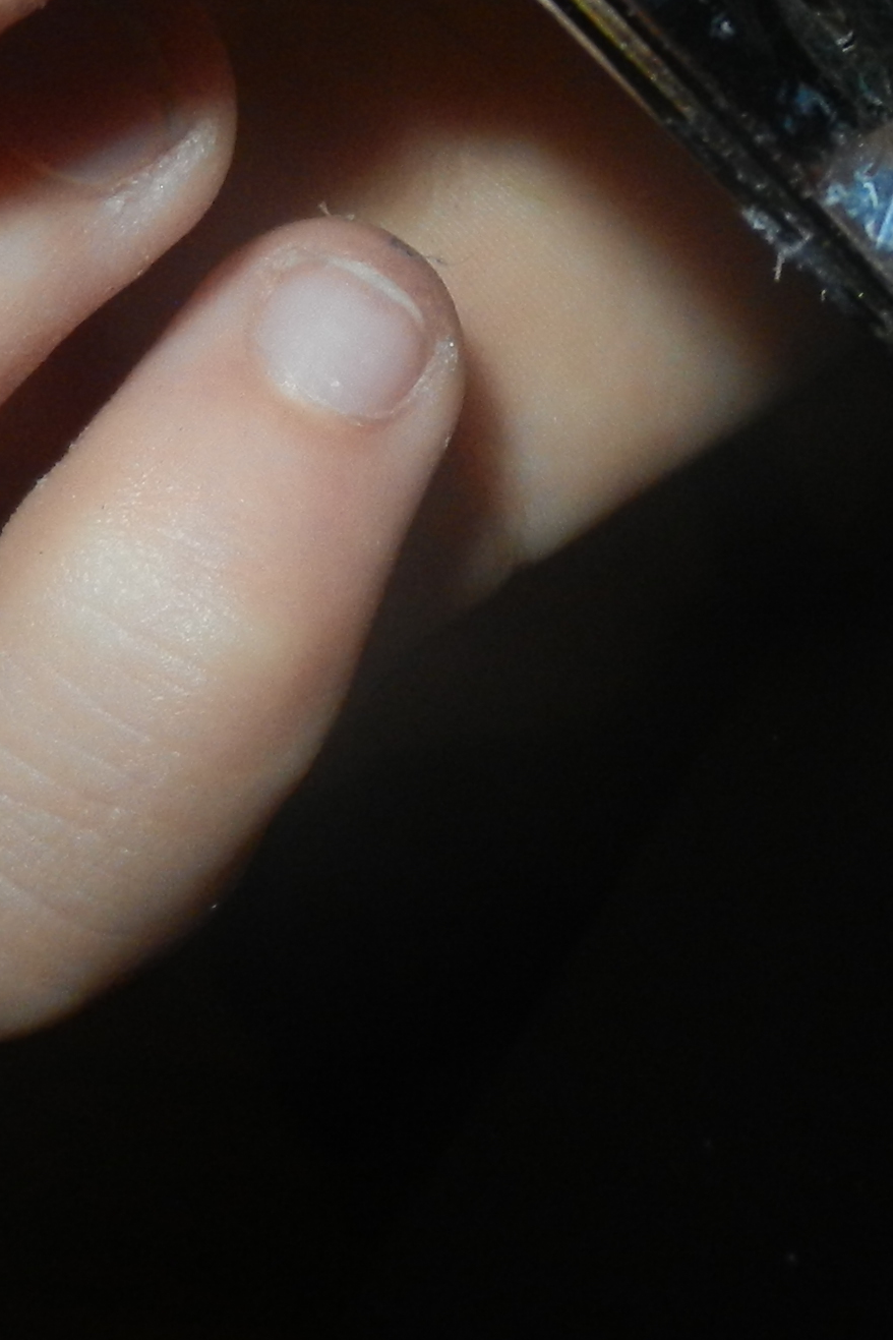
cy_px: 96
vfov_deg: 24.8
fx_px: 2939
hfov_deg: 16.5
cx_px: 1106
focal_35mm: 79
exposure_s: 1/30
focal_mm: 4.5
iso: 200
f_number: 7
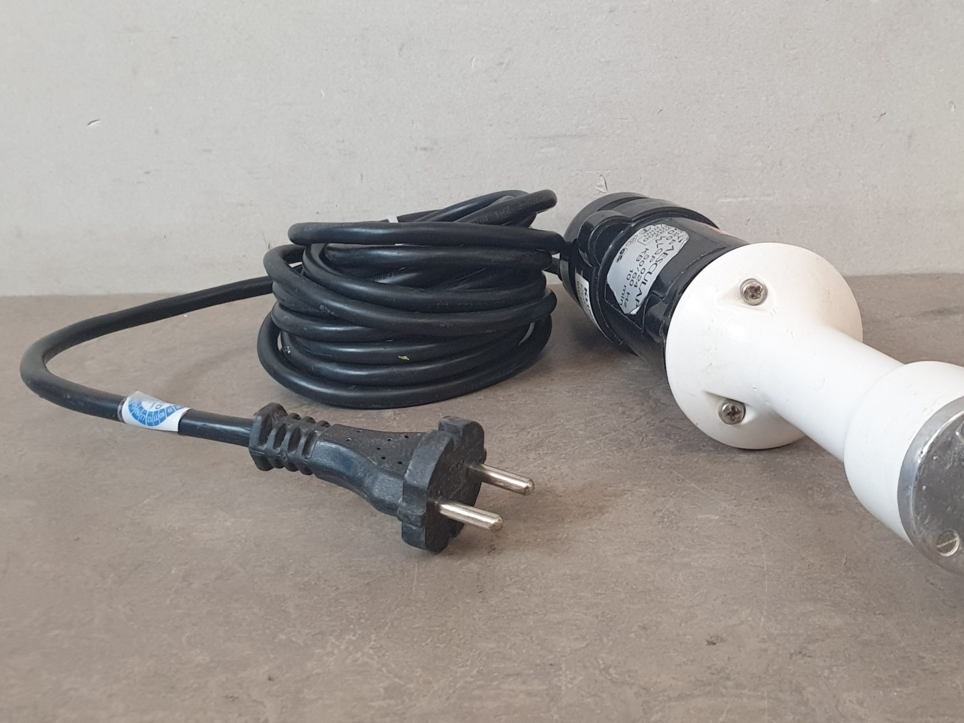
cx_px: 649
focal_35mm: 41
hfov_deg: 45.0
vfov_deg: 34.8
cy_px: 232
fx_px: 1142
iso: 400
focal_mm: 4.3
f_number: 2.4
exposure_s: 1/50
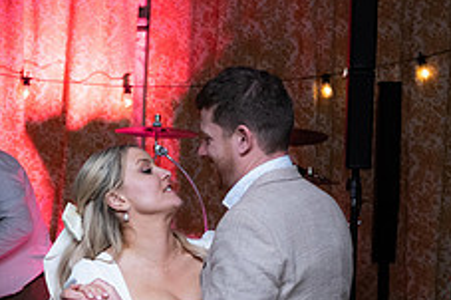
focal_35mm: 115
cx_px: 111
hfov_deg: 17.7
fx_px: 1440
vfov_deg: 11.8
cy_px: 295
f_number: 3.5
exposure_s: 1/160
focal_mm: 45
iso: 800
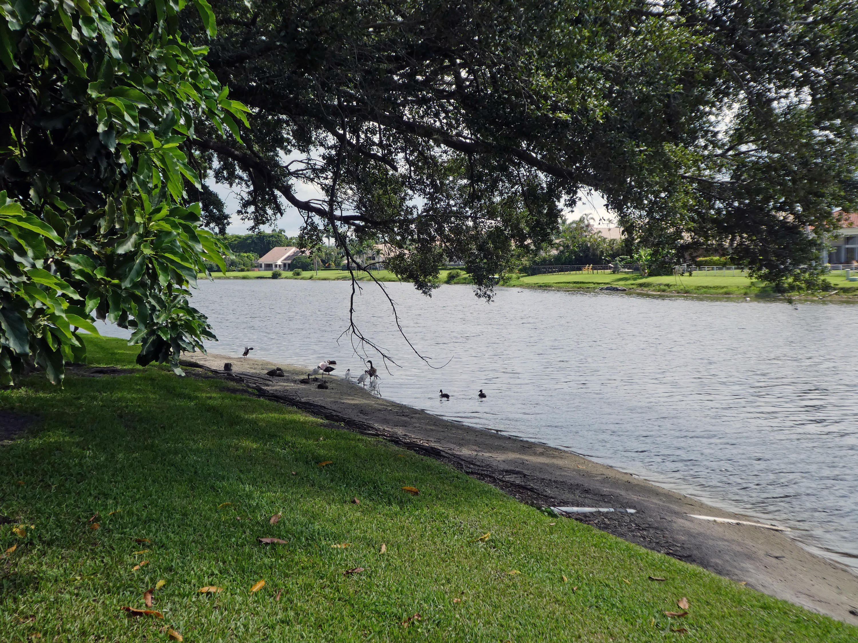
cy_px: 322
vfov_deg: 40.7
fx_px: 868
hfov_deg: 52.6
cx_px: 429
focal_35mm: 35
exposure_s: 1/640
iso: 80
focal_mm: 6.3
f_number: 3.7
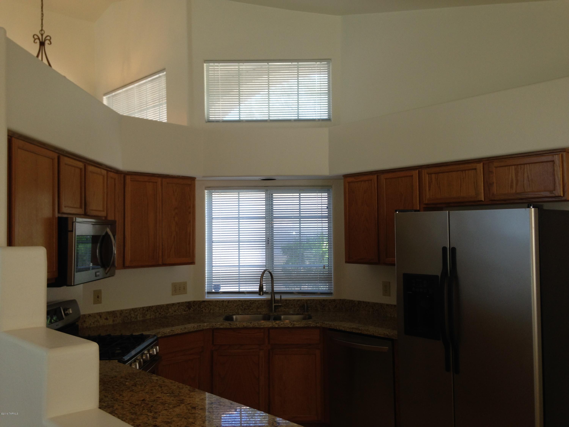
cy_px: 214
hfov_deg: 55.4
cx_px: 284
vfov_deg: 42.9
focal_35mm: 33
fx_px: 542
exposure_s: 1/60
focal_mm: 4.12
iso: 64
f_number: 2.4
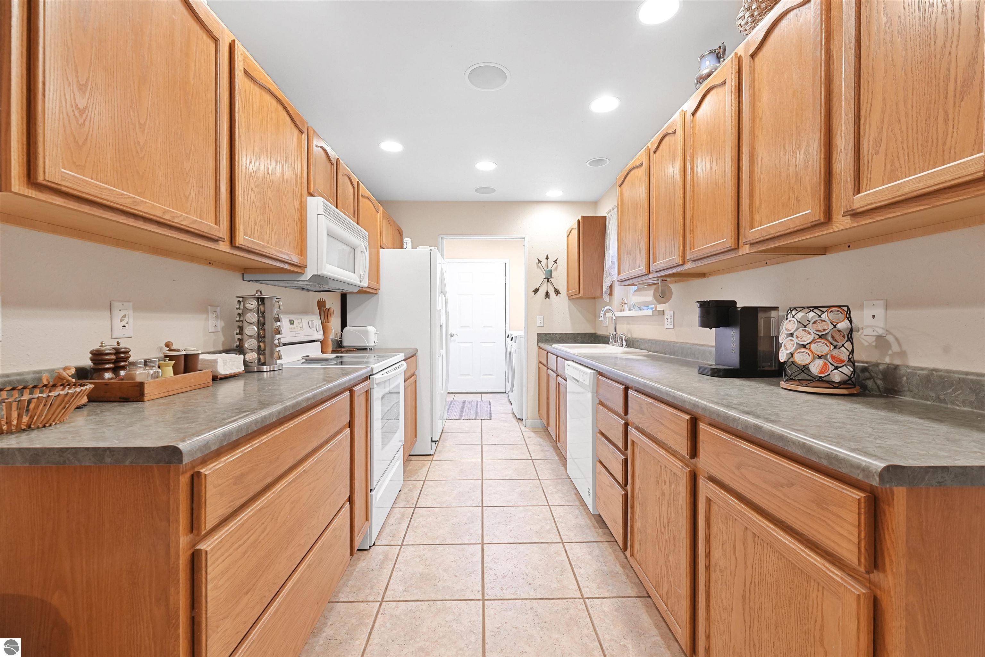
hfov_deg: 104.2
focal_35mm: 14
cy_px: 328
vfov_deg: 81.3
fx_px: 383
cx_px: 492
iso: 2000
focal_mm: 14
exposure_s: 1/8
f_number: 10
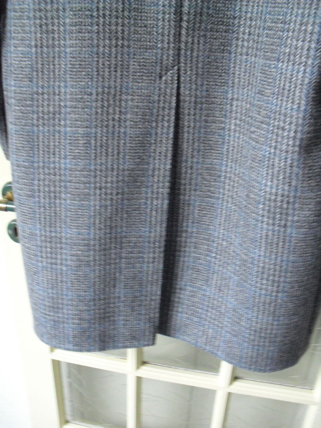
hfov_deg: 39.7
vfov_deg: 51.4
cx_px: 160
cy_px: 214
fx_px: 445
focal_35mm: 36
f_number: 3.1
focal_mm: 6.3
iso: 800
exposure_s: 1/15
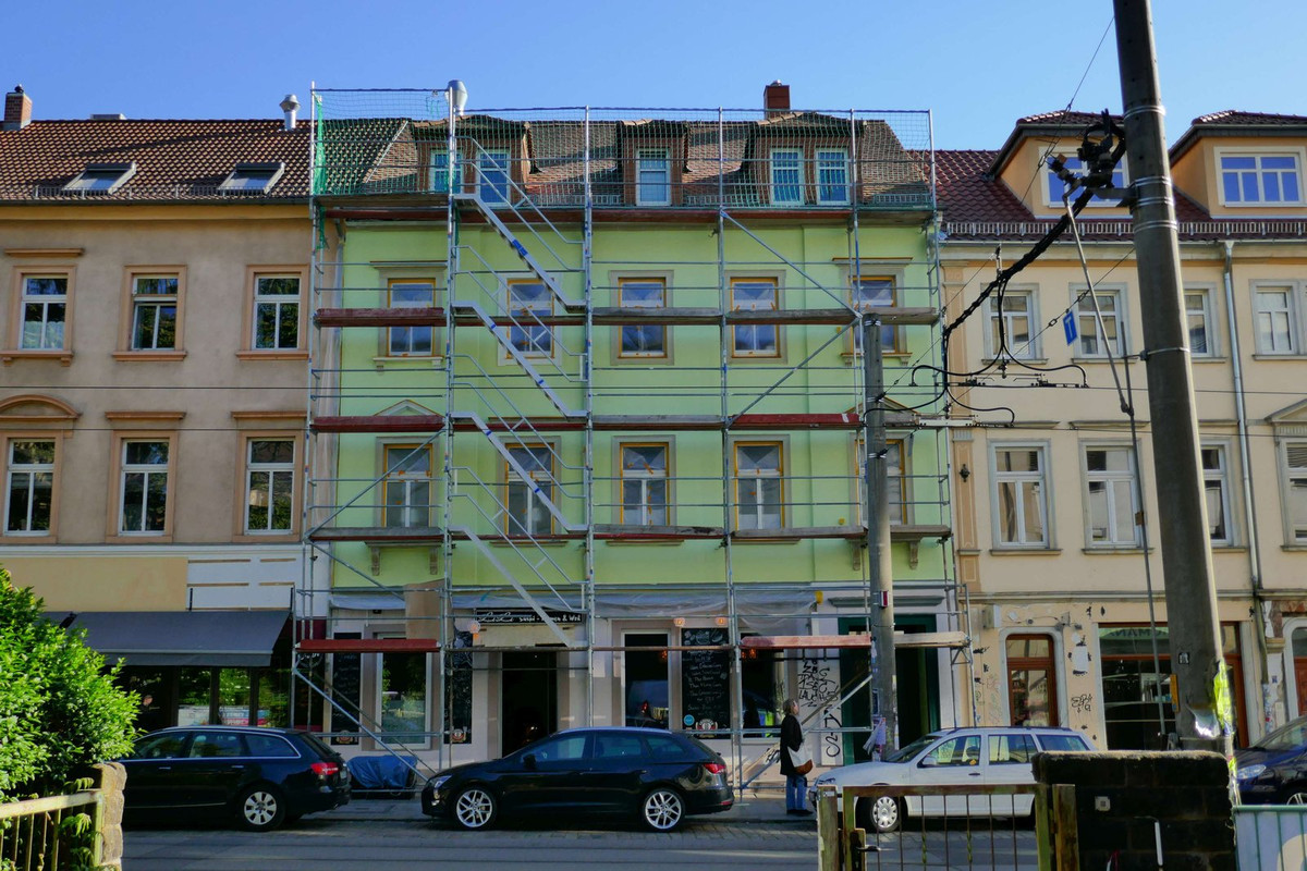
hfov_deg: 51.9
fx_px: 1343
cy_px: 436
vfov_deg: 35.9
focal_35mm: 37
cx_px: 654
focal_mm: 13.3
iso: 500
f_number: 3.5
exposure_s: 1/800
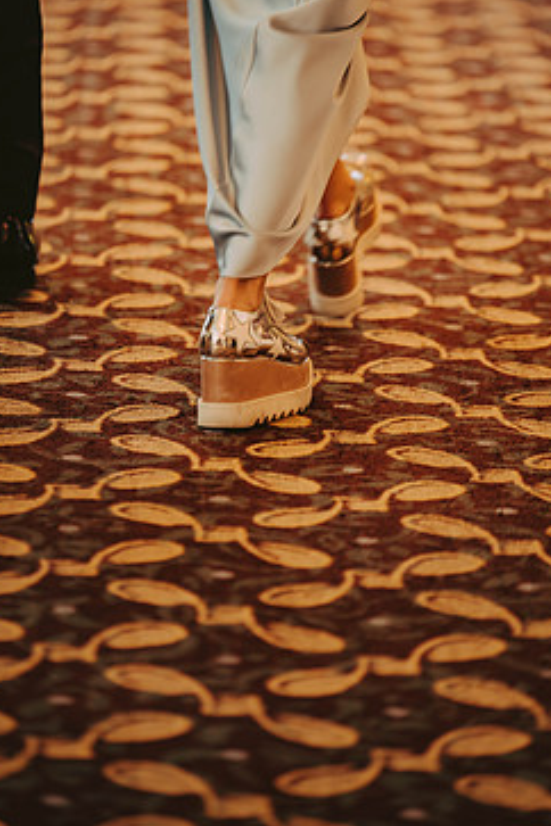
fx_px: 5693
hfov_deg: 5.5
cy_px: 319
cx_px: 289
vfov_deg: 8.3
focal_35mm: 248
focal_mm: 200
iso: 500
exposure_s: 1/125
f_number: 2.8
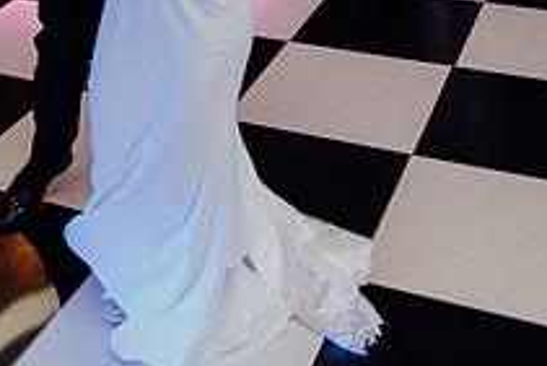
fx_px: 1003
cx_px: 189
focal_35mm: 66
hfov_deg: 30.3
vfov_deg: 19.0
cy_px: -123
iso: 2500
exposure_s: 1/160
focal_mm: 24
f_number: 3.5
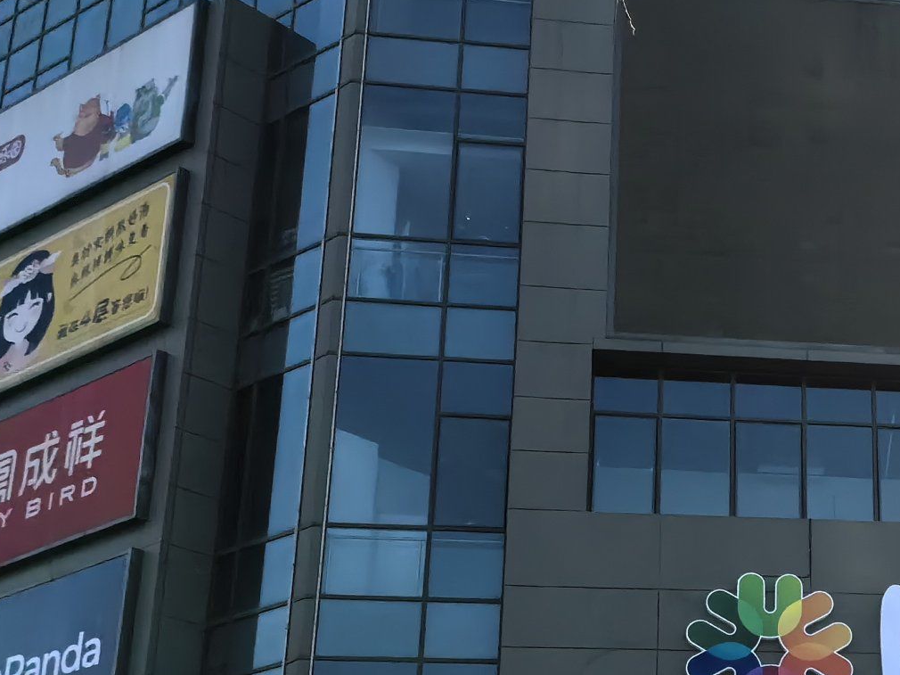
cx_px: 947
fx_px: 1898
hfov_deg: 25.1
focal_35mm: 73
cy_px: 482
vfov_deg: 20.0
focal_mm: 5.75
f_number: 1.4
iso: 50
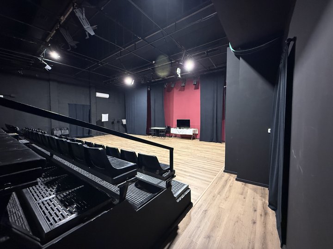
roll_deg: +0.3
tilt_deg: -2.7
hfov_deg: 102.1
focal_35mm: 14
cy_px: 124
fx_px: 135
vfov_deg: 85.7
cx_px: 166
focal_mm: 2.22
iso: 640
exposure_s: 1/56
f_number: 2.2
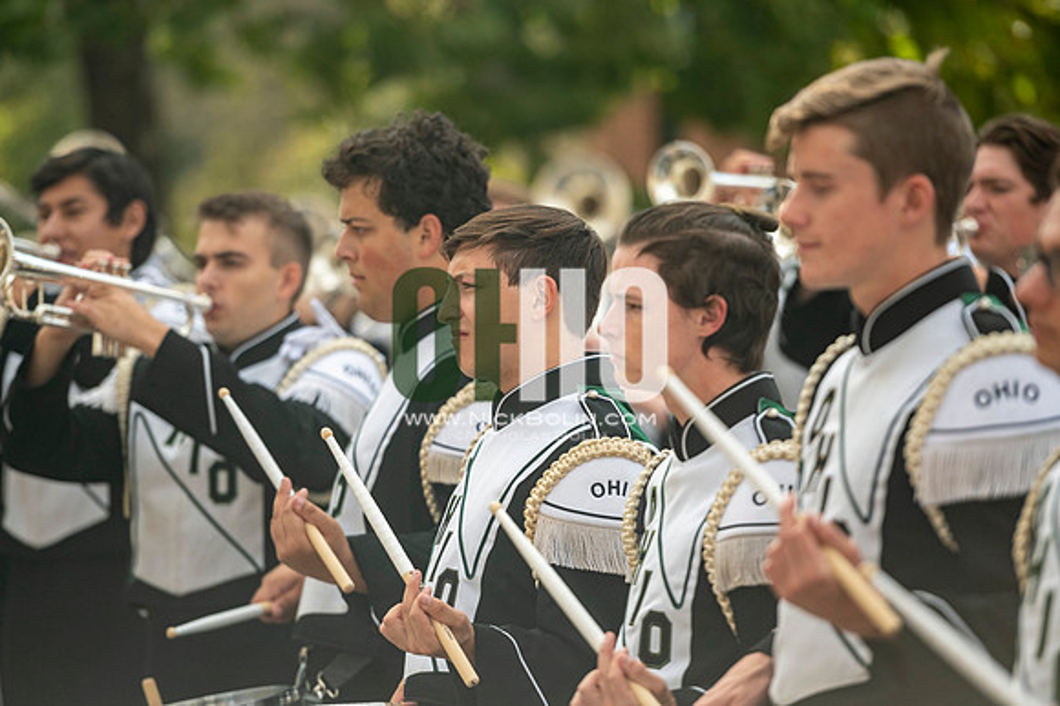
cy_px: 353
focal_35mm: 195
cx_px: 530
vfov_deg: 7.0
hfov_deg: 10.6
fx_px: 5738
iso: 1000
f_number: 2.8
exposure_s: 1/8000
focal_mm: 195
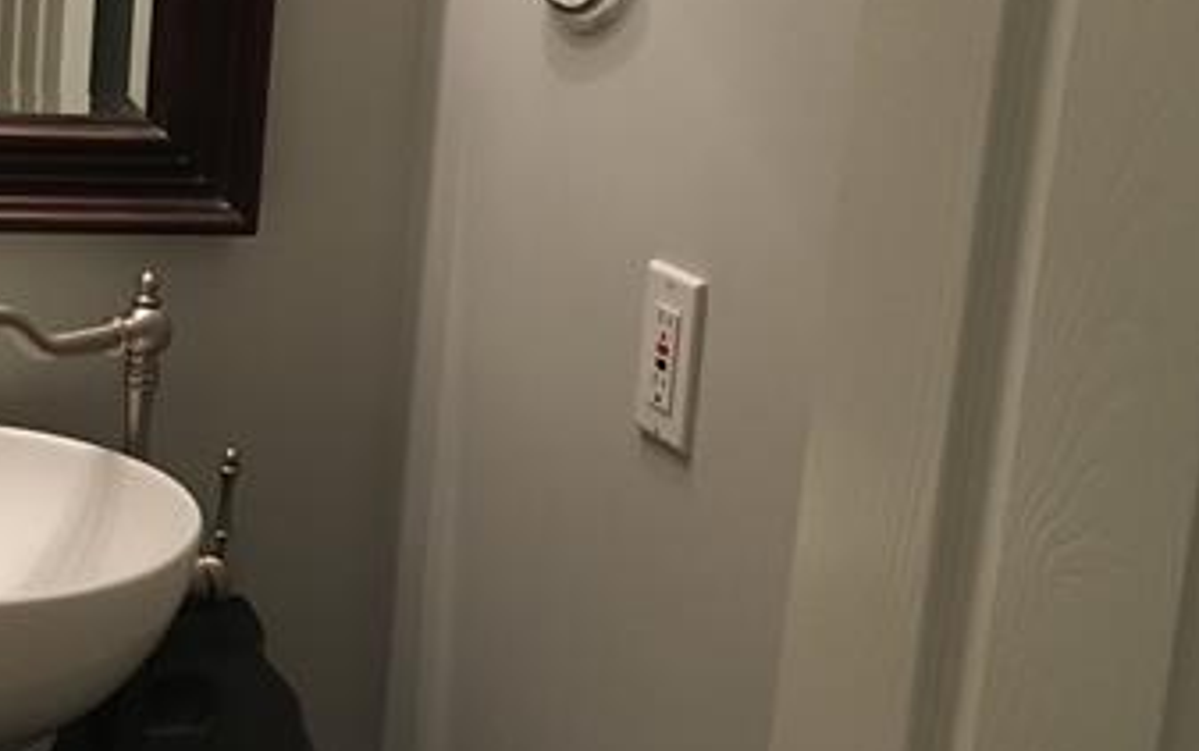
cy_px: 260
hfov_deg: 29.0
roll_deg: -3.2
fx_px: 2289
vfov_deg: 18.6
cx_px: 313
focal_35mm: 70
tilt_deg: -11.2
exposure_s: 1/30
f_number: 2.2
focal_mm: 4.15
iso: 160
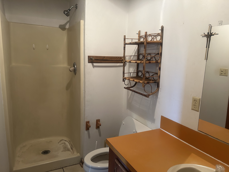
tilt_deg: -7.9
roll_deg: -2.3
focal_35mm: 26
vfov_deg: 53.1
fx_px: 172
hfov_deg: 67.3
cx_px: 114
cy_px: 86
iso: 200
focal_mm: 5.7
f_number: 1.5
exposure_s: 1/60
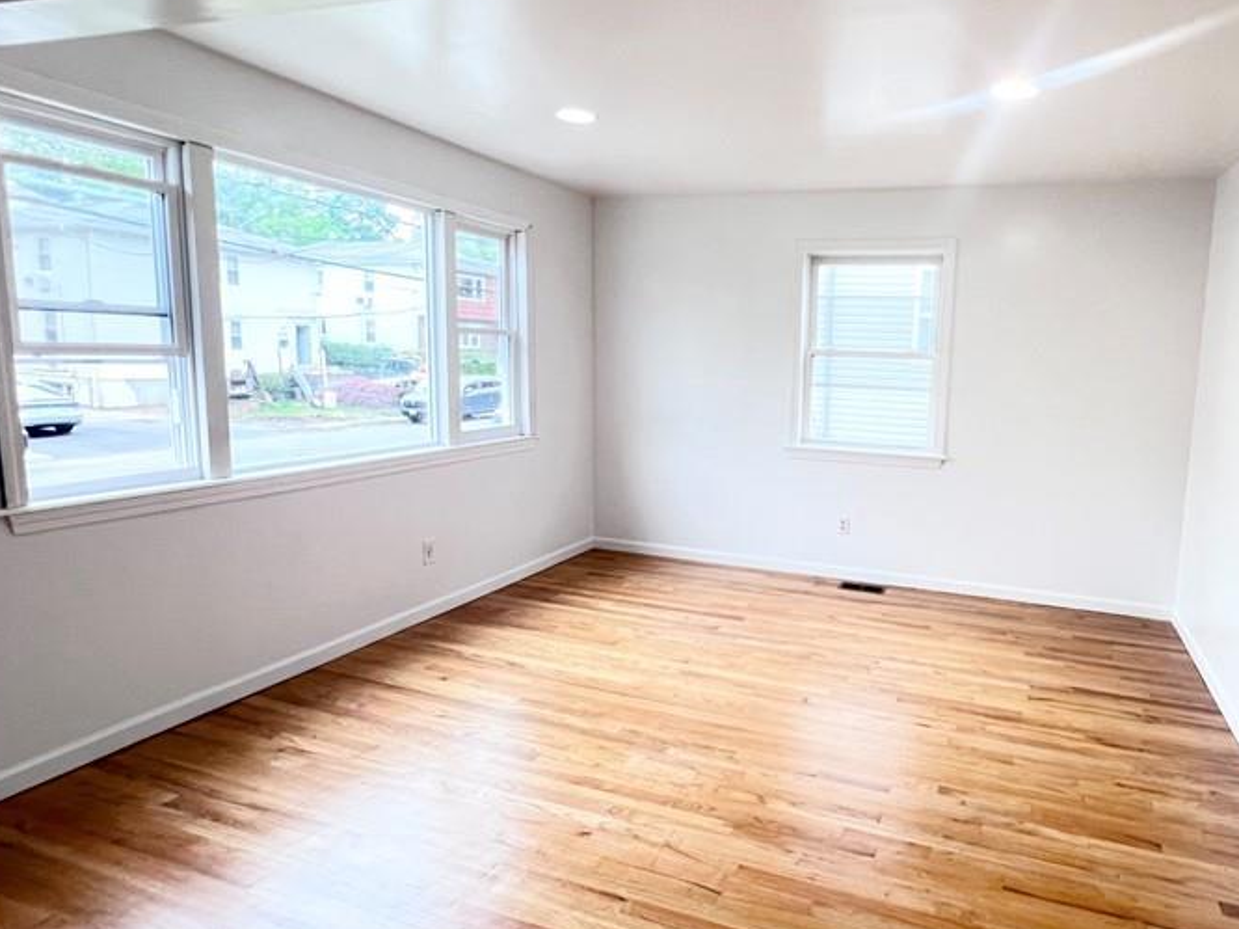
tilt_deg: -7.3
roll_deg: -2.0
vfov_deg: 65.9
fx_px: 716
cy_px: 447
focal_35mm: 20
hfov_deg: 80.2
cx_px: 778
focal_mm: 1.57
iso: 250
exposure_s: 1/120
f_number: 1.8
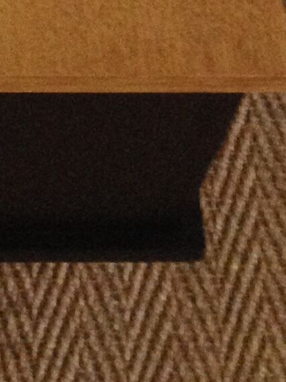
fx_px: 2214
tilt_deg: -52.7
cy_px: -579
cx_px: -242
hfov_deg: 7.2
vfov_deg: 8.8
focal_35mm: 201
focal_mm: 4.28
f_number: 2.4
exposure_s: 1/20
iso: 200
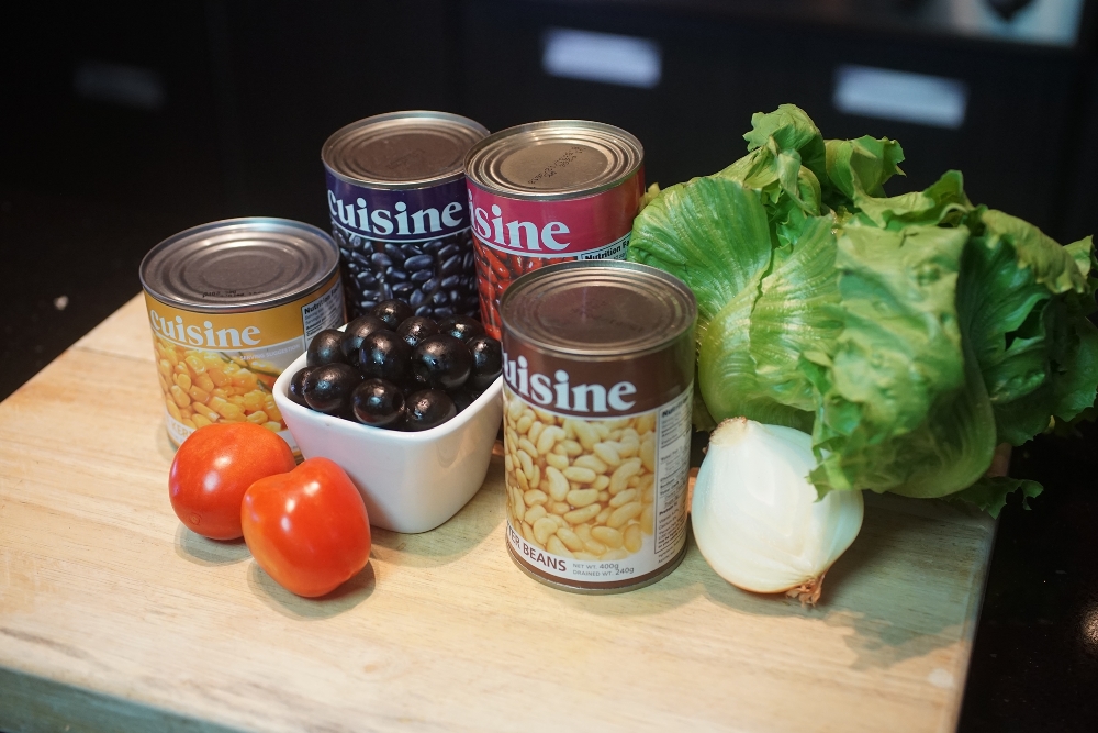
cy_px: 366
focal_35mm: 50
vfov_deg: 27.0
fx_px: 1525
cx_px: 549
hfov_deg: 39.6
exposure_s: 1/160
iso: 1600
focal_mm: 50
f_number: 4
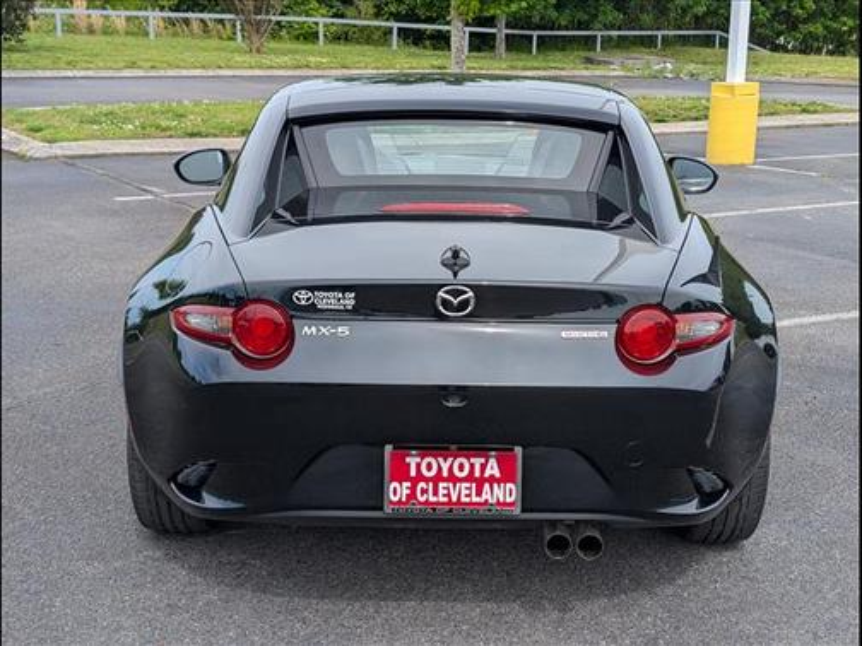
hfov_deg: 38.9
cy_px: 323
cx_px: 431
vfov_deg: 29.7
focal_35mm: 49
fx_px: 1220
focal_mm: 6.9
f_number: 1.68
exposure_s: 1/769
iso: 20
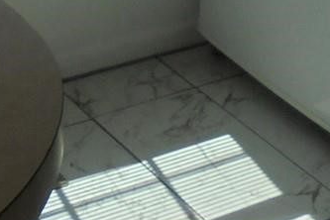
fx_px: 1192
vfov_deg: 9.5
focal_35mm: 130
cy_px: -286
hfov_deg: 15.8
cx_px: 132
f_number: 3.5
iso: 100
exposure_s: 1/250
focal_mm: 4.6
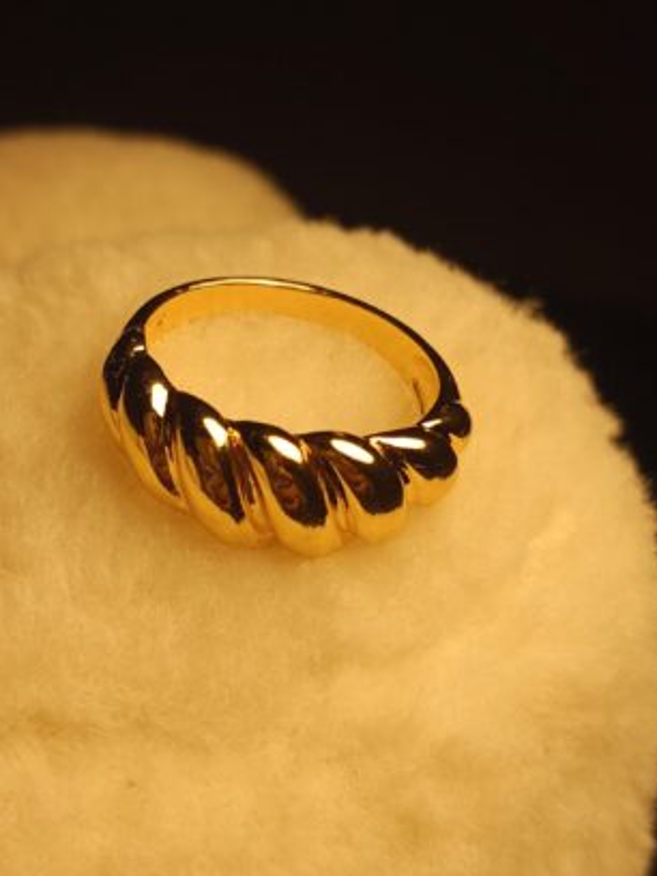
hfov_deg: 28.0
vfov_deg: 36.8
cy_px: 409
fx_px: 1316
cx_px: 273
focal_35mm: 52
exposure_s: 1/133
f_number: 1.8
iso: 50
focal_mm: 3.98
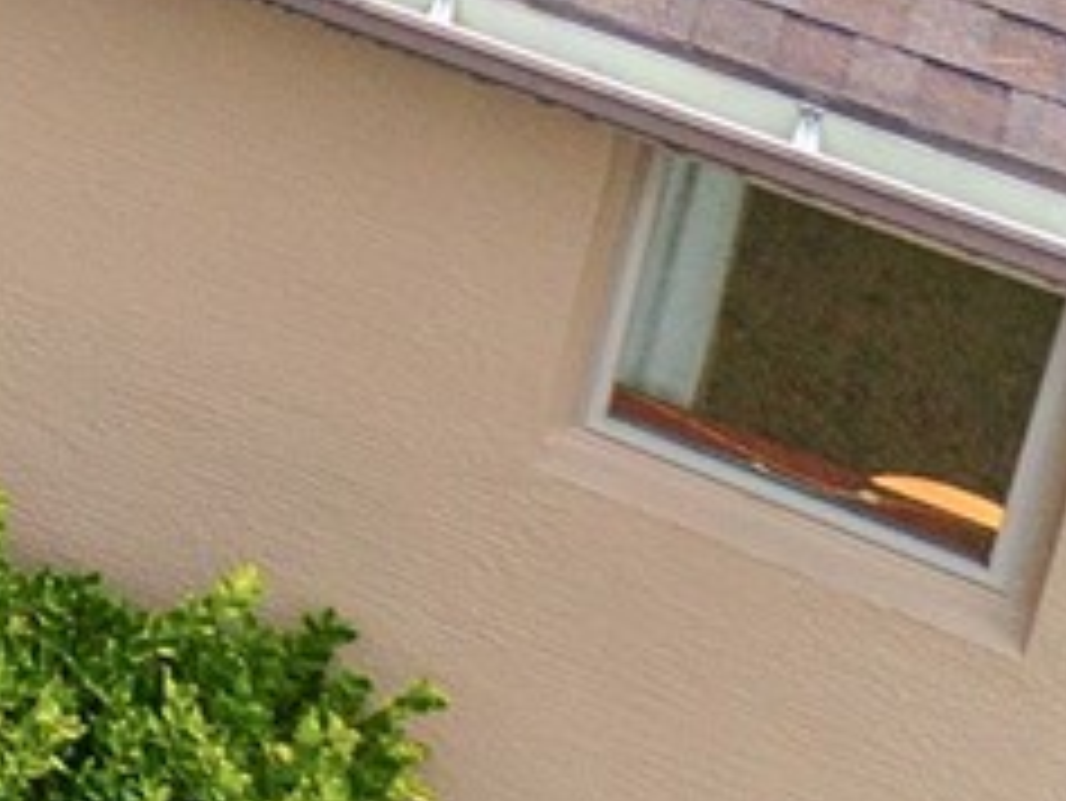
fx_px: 4991
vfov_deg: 8.0
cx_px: -2343
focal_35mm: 162
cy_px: -1516
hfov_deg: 9.2
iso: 270
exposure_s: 1/240
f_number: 1.8
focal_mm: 8.67
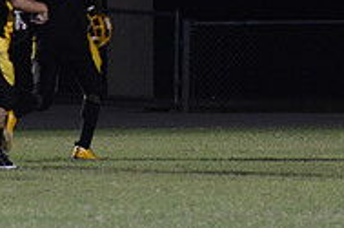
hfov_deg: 2.2
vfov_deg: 1.5
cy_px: -36
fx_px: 8759
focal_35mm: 919
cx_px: 29
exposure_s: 1/125
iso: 3200
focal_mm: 200
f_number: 5.6
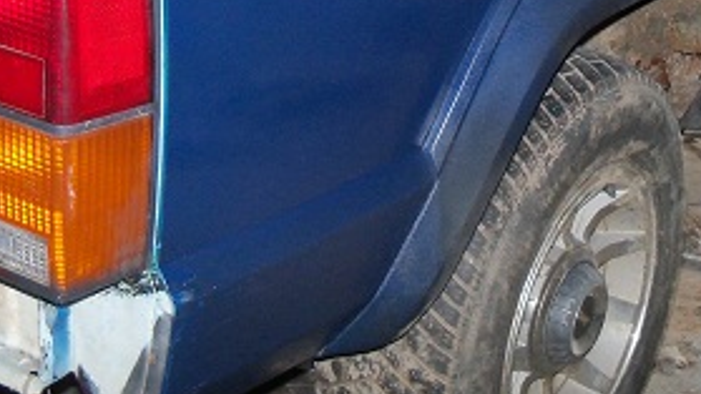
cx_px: 465
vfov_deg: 15.8
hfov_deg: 28.1
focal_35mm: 75
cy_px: -4
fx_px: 1394
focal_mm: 6.2
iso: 200
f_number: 3.5
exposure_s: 1/30
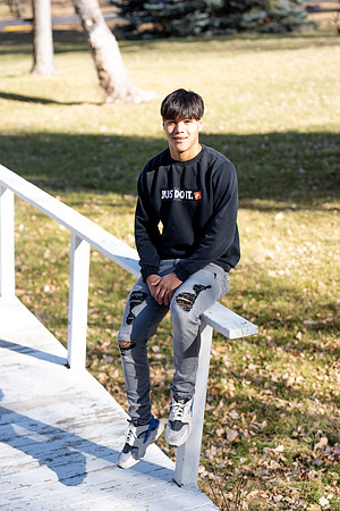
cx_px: 170
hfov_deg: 16.1
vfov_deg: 23.9
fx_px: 1204
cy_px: 256
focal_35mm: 85
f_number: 3.2
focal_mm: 85
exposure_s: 1/200
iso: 31
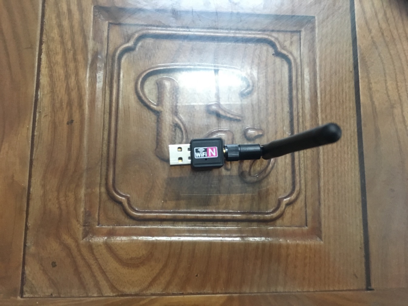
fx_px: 342
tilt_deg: -80.4
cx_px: 204
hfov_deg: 61.7
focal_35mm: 29
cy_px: 153
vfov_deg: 48.2
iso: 250
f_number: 2.2
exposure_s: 1/17
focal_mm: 4.15
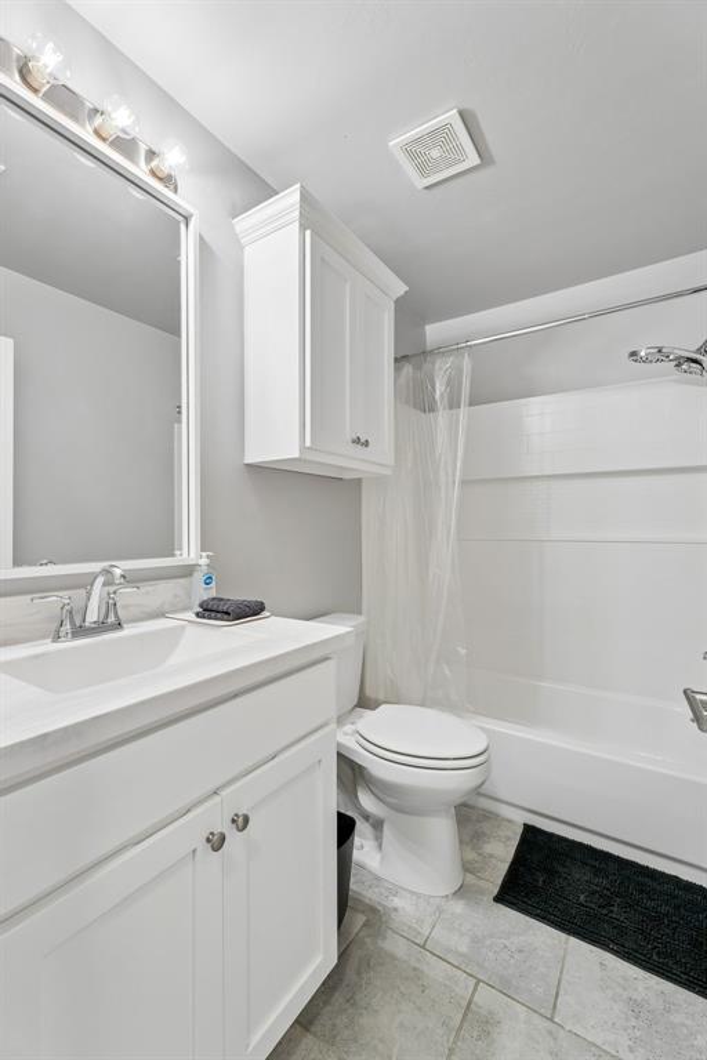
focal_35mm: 15
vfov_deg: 100.4
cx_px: 354
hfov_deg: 77.3
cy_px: 530
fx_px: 442
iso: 200
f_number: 5
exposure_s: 1/40
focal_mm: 10
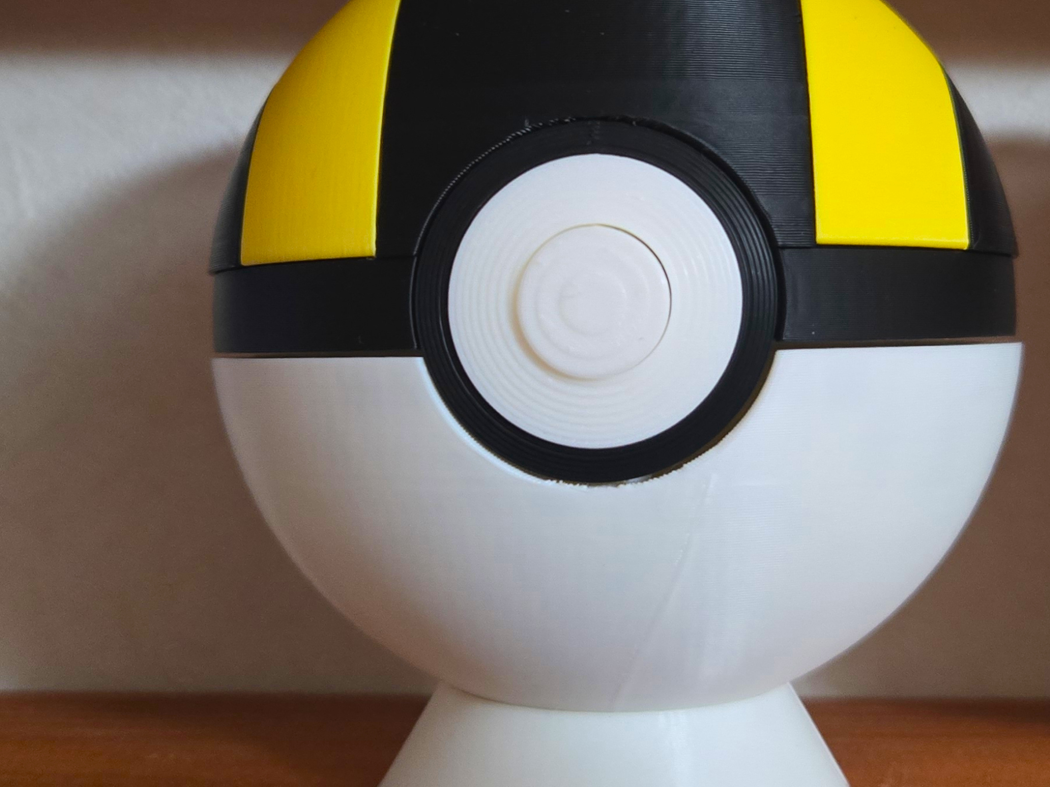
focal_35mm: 35
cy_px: 438
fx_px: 1062
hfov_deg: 52.5
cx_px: 595
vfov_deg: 40.6
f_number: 1.8
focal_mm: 5.4
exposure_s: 1/60
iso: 640
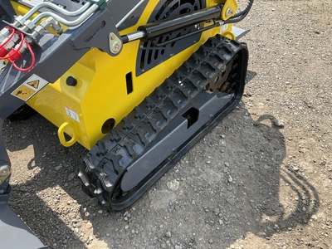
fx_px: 278
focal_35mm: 29
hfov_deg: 61.7
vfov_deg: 48.2
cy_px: 124
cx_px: 166
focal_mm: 3
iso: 25
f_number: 1.8
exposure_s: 1/580
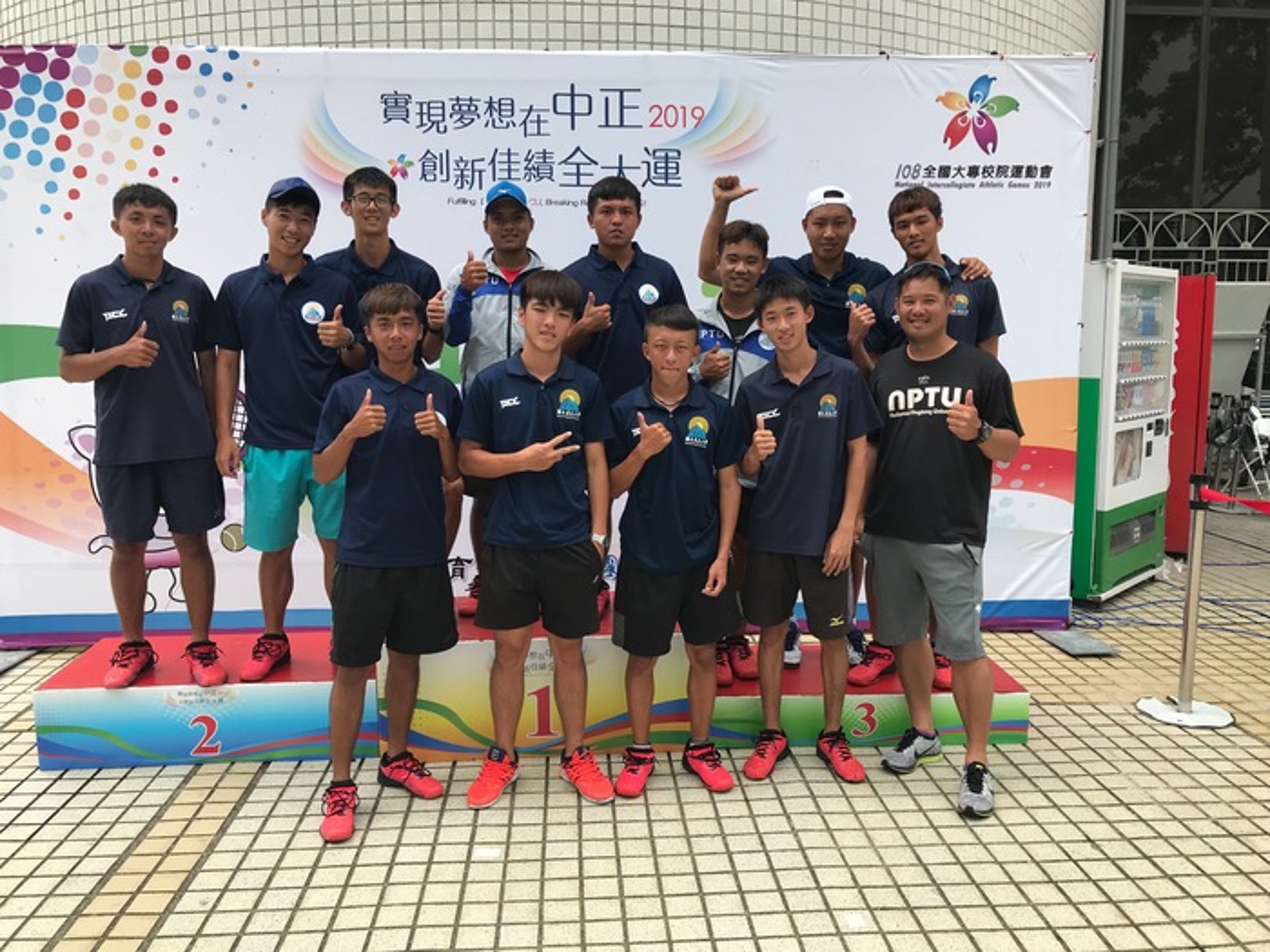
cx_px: 635
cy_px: 476
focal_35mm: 28
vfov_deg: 49.7
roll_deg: +0.8
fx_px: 1027
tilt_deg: -6.0
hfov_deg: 63.4
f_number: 1.8
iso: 20
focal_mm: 3.99
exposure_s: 1/1076
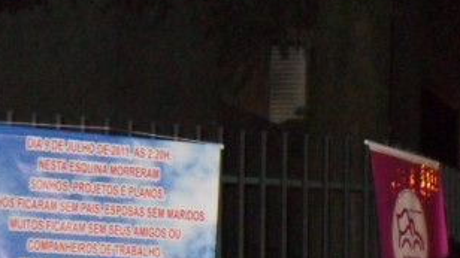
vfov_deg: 12.0
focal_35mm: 99
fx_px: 1207
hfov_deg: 20.6
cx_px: 494
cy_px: 306
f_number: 2.8
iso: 400
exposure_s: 1/45
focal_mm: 6.2
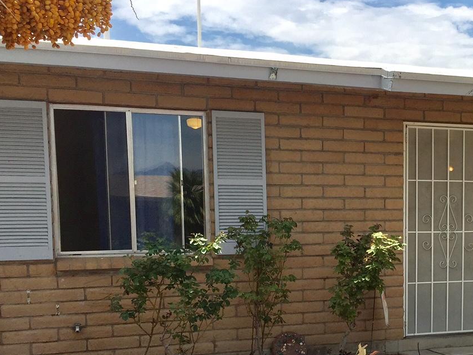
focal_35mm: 56
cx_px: 391
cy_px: 293
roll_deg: -0.8
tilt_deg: -4.6
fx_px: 765
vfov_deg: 25.6
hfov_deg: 33.2
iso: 32
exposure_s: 1/1980
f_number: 2.2
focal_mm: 4.15
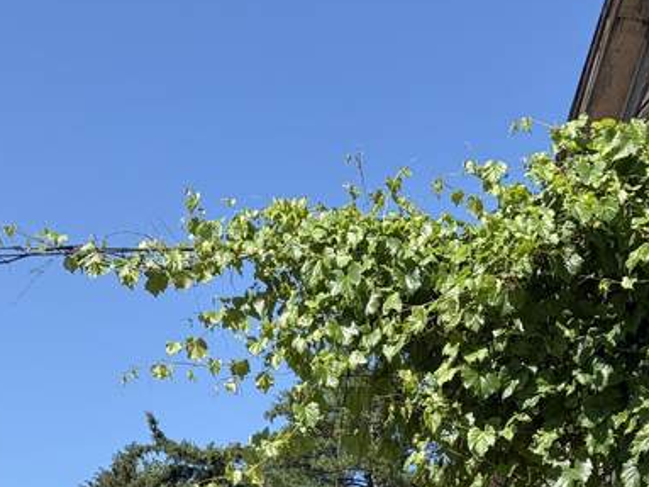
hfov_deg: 22.5
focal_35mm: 87
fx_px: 1631
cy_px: 736
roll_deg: -0.1
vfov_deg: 15.6
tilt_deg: +7.7
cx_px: 329
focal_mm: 5.96
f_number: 1.6
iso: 50
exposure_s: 1/2639
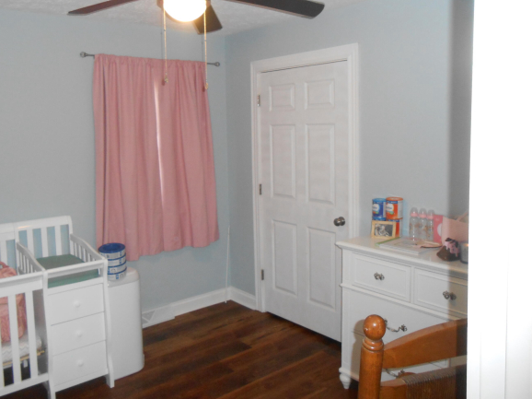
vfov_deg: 46.7
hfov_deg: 59.9
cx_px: 239
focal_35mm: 30
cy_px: 179
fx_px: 461
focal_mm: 4.6
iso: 320
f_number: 3.5
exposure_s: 1/25
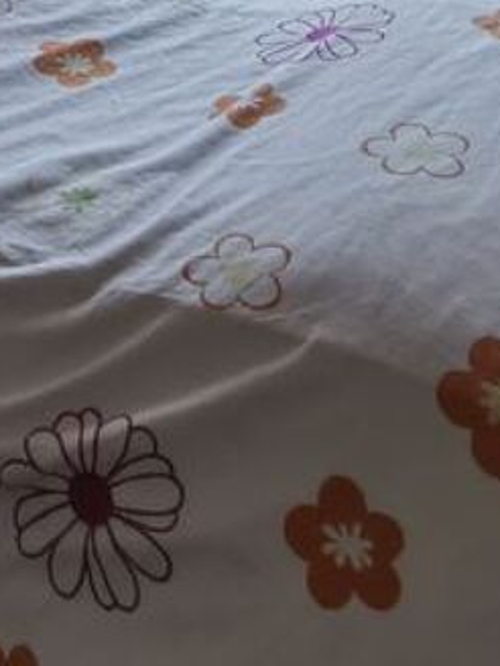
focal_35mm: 69
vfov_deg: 19.6
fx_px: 1329
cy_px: -578
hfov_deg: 18.9
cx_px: -242
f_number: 2.2
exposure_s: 1/100
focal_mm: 2.26
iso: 100
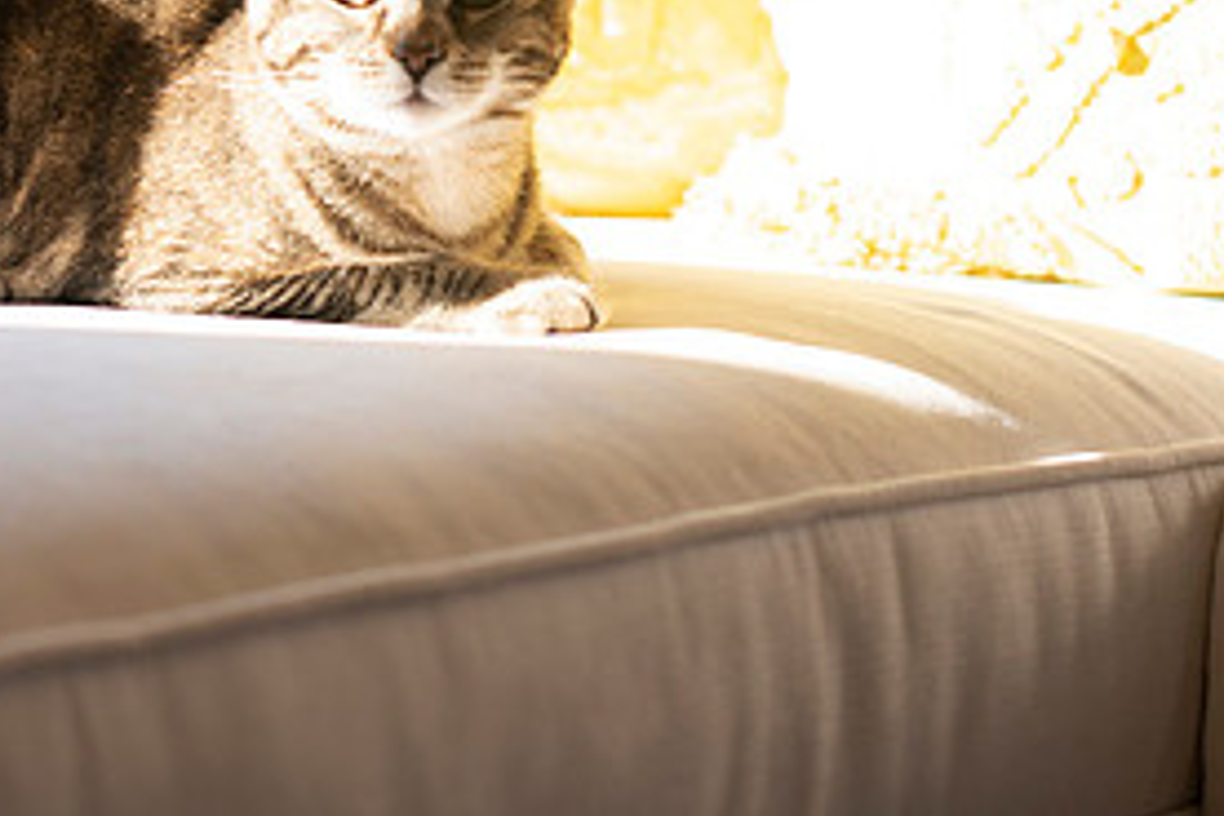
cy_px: 7
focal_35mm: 105
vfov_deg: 12.9
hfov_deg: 19.2
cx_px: 195
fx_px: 3570
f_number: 2.8
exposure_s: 1/200
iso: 200
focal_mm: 50
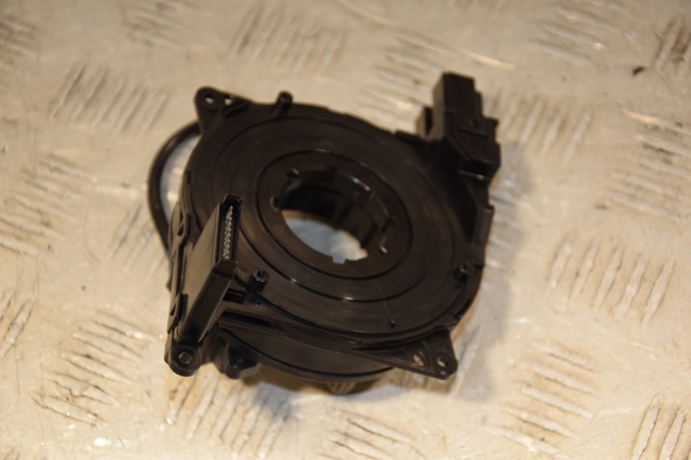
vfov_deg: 12.2
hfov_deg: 18.2
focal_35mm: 112
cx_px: 346
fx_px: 2158
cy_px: 230
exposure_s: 1/200
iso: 800
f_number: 5.6
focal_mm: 75
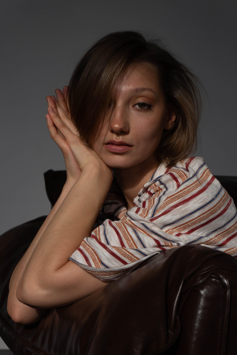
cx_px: 118
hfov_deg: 18.2
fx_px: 741
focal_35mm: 75
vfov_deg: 27.0
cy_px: 178
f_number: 6.3
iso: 100
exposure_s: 1/250
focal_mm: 50
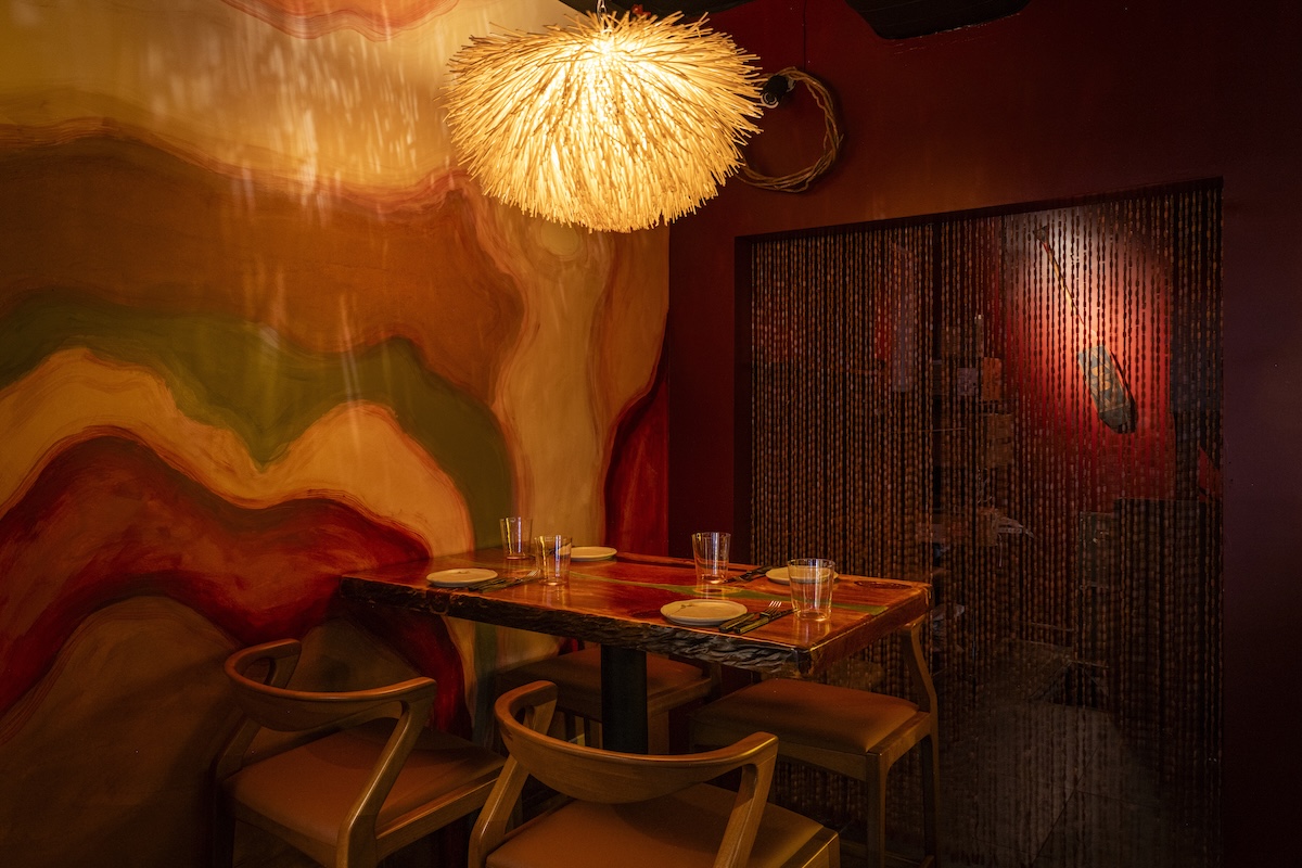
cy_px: 434
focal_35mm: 24
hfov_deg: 73.7
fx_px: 868
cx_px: 651
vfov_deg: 53.1
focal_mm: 24
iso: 640
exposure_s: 1.3
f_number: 13
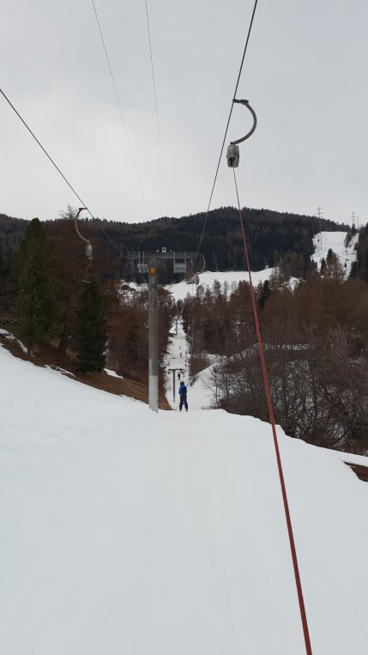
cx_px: 212
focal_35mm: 38
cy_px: 329
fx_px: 659
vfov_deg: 52.8
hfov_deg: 31.1
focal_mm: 4.3
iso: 50
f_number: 2.4
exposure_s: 1/1366
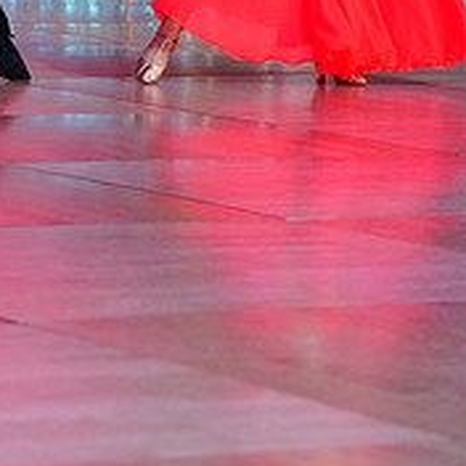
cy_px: -156
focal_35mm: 252
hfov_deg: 6.9
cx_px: 163
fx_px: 3838
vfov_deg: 6.9
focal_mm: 90
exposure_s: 1/400
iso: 2500
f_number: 4
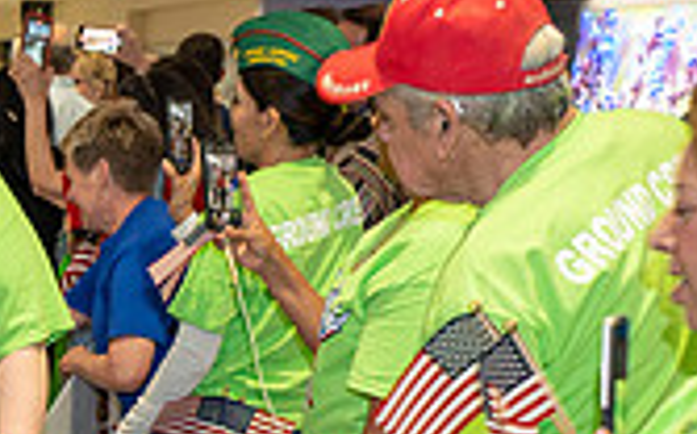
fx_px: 1613
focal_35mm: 85
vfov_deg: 14.1
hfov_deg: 22.0
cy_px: 701
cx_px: -200
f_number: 4.5
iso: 1400
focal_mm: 24
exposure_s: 1/40
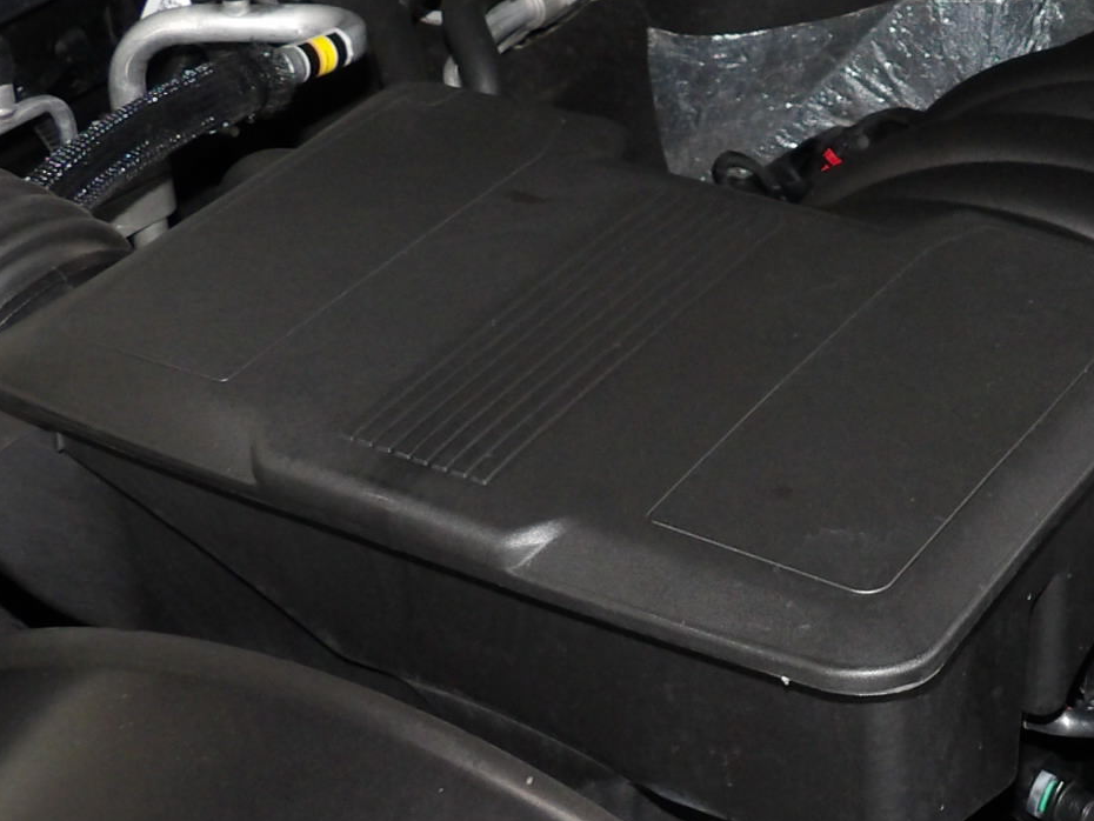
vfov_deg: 18.9
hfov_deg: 24.2
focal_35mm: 78
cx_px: 1028
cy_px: 426
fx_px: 2466
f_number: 3.4
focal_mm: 5
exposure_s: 1/27
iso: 200
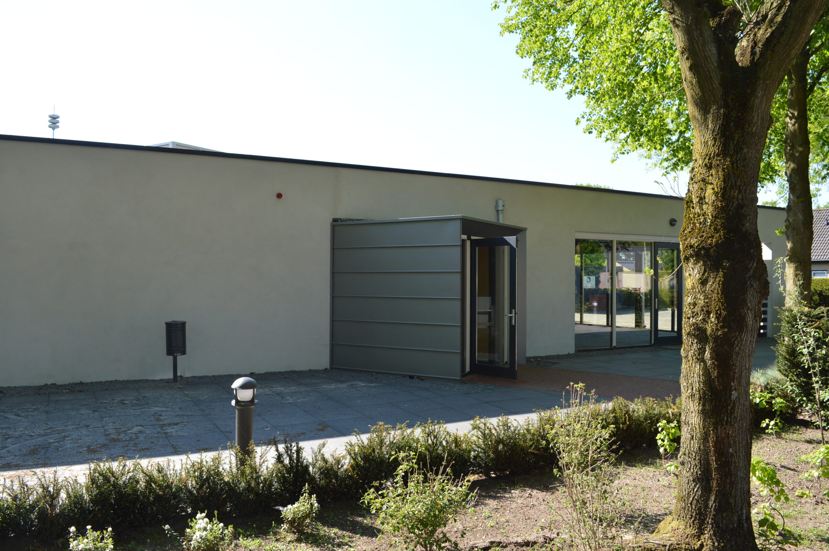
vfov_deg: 47.8
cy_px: 276
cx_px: 414
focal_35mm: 27
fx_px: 621
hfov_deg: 67.4
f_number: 6.3
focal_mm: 18
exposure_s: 1/160
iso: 100
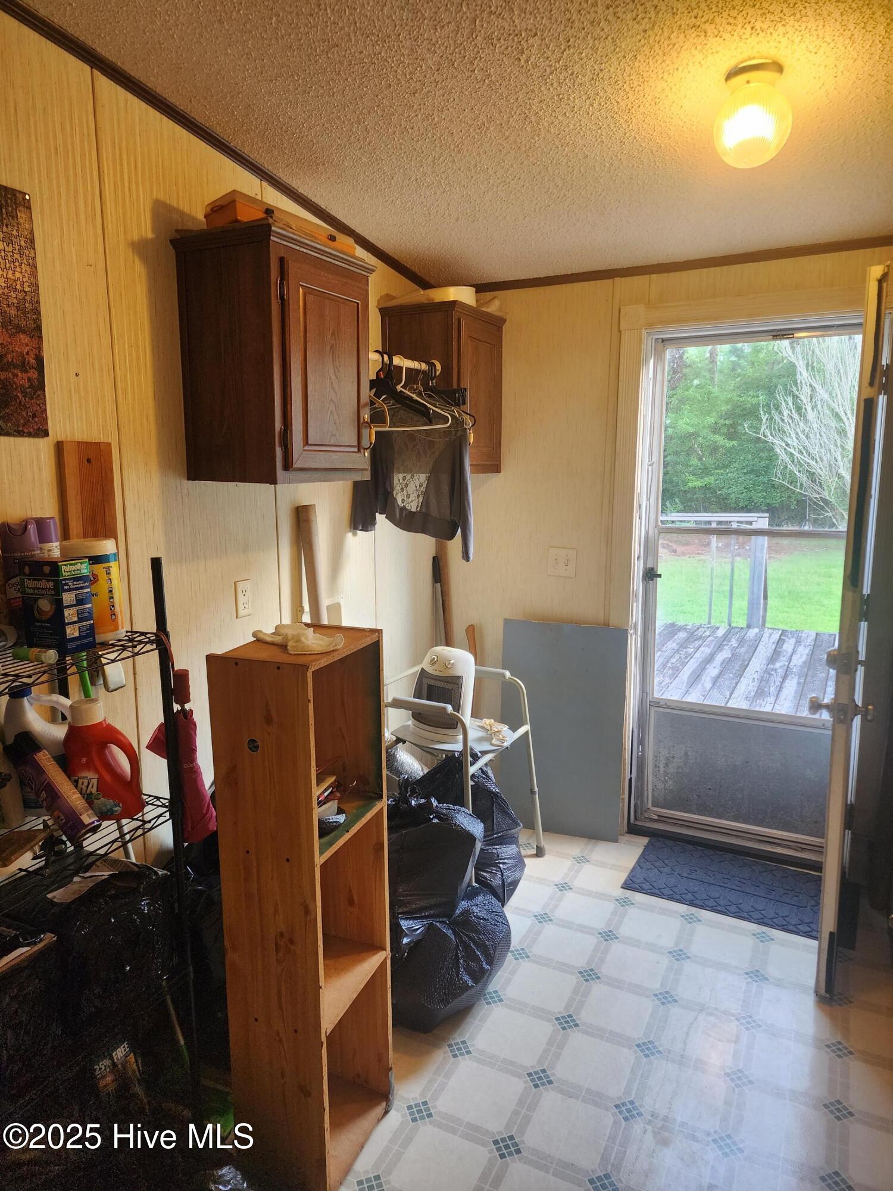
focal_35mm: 23
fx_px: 791
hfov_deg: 58.9
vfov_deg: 73.9
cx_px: 446
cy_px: 596
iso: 320
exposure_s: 1/120
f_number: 1.8
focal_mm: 6.4
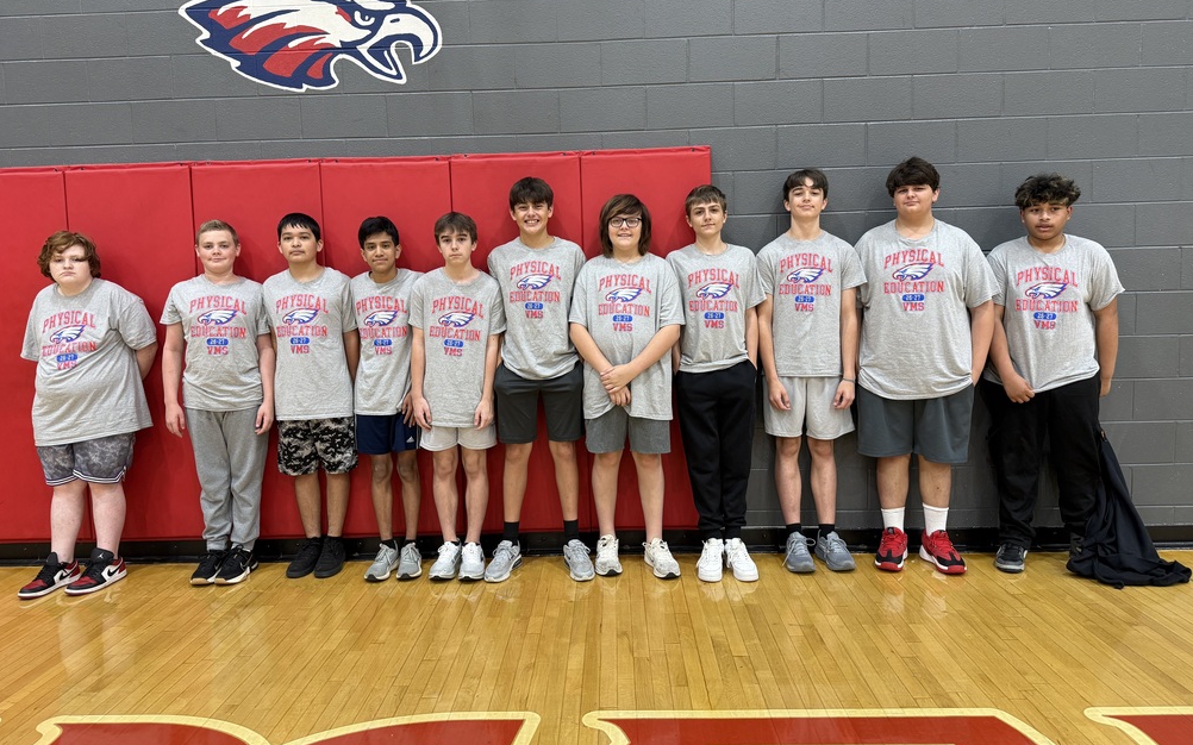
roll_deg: +1.5
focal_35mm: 26
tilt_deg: -5.5
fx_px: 845
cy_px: 349
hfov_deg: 70.4
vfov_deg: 47.6
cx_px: 587
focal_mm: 6.76
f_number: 1.78
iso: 160
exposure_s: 1/60
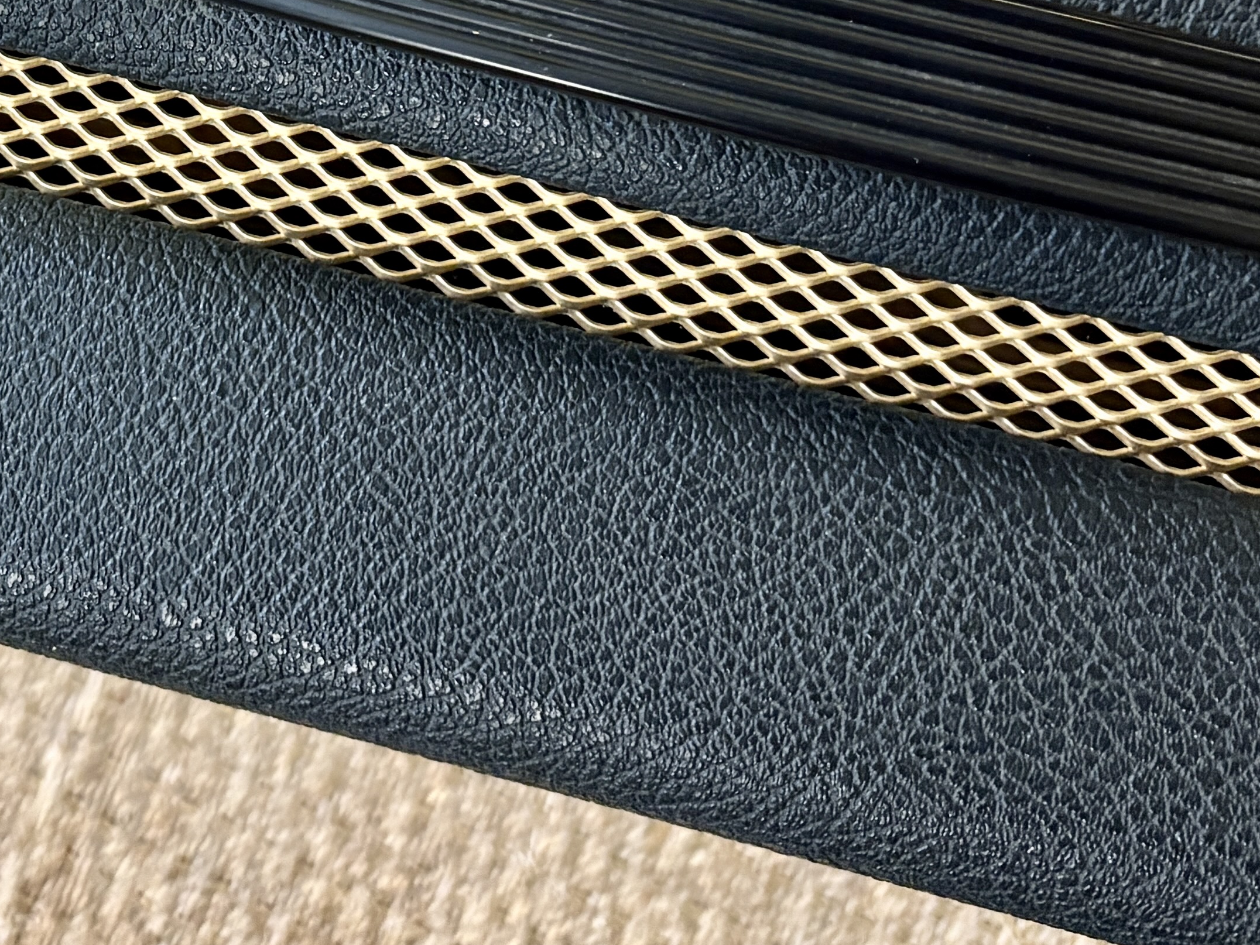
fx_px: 2512
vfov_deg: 19.8
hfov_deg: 27.3
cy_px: -251
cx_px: 168
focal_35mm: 69
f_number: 1.6
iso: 500
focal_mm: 5.96
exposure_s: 1/51
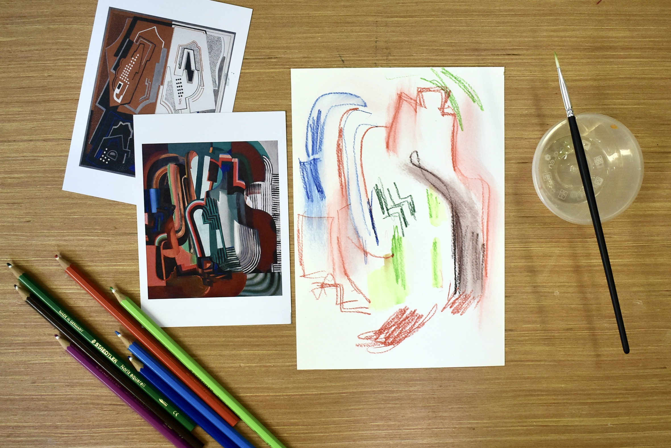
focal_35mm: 39
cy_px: 224
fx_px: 727
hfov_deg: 49.5
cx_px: 336
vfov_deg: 34.3
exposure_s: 1/160
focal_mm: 26
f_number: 4
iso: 800
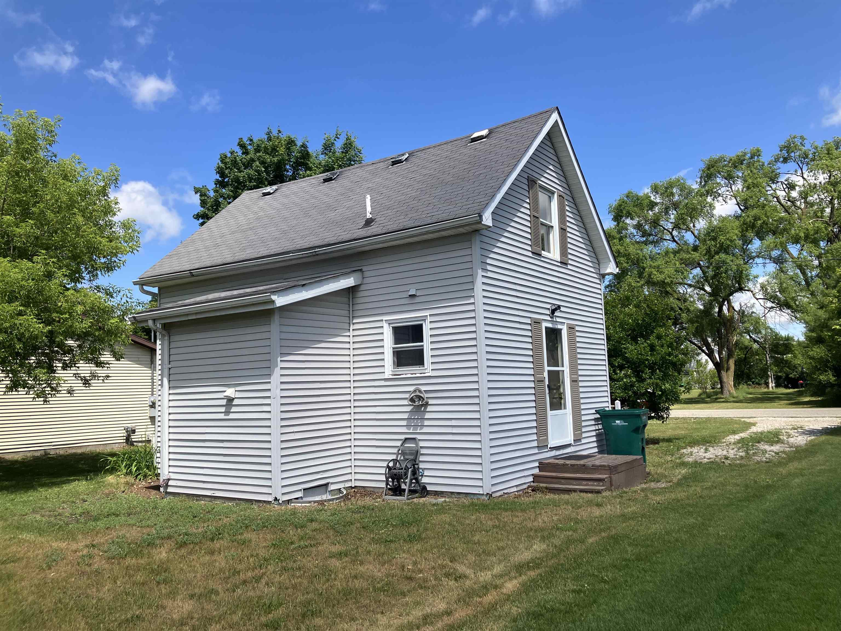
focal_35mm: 28
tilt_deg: +2.9
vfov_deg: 49.7
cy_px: 316
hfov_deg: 63.4
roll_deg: +1.3
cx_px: 420
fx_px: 680
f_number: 1.8
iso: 32
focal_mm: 3.99
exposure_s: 1/1517
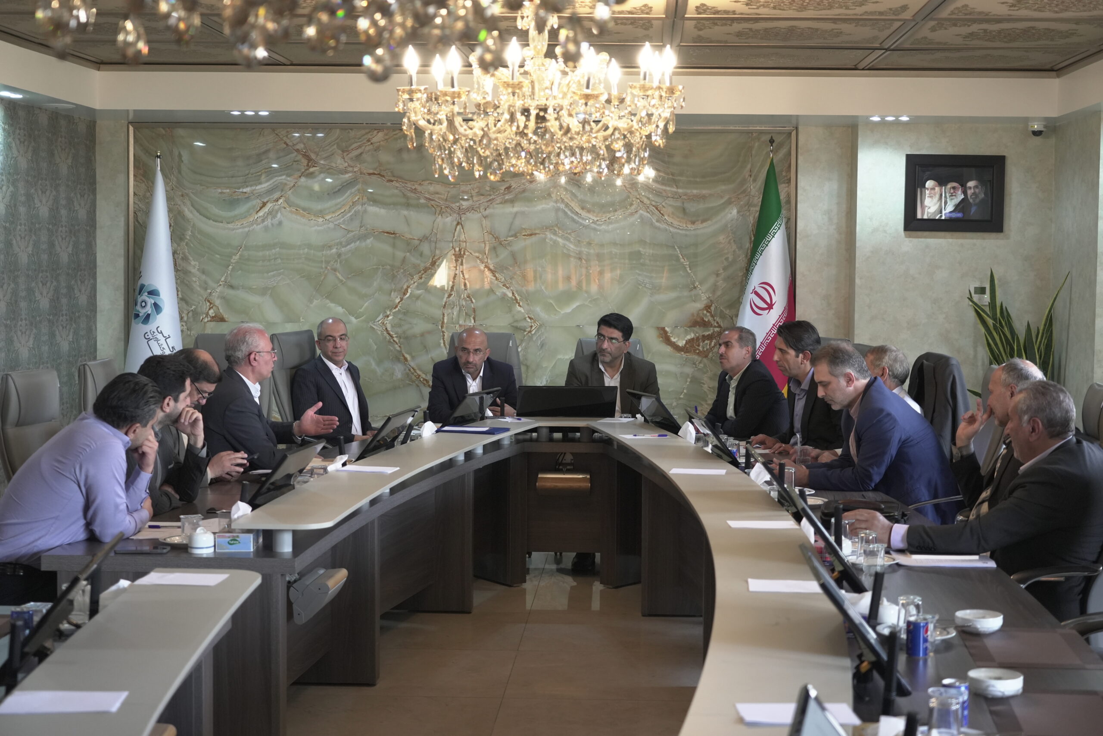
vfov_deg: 24.6
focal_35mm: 55
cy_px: 368
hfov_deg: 36.2
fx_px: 1685
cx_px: 552
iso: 2500
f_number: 4
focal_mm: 55
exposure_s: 1/125
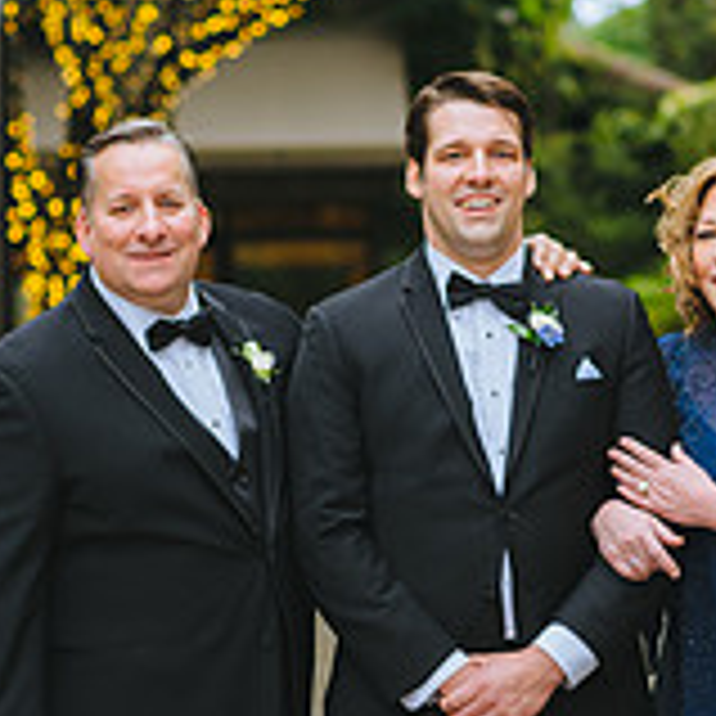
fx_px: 4797
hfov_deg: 8.5
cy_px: 621
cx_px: 387
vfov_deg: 8.5
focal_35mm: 205
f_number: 2.8
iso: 400
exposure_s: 1/800
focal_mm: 85
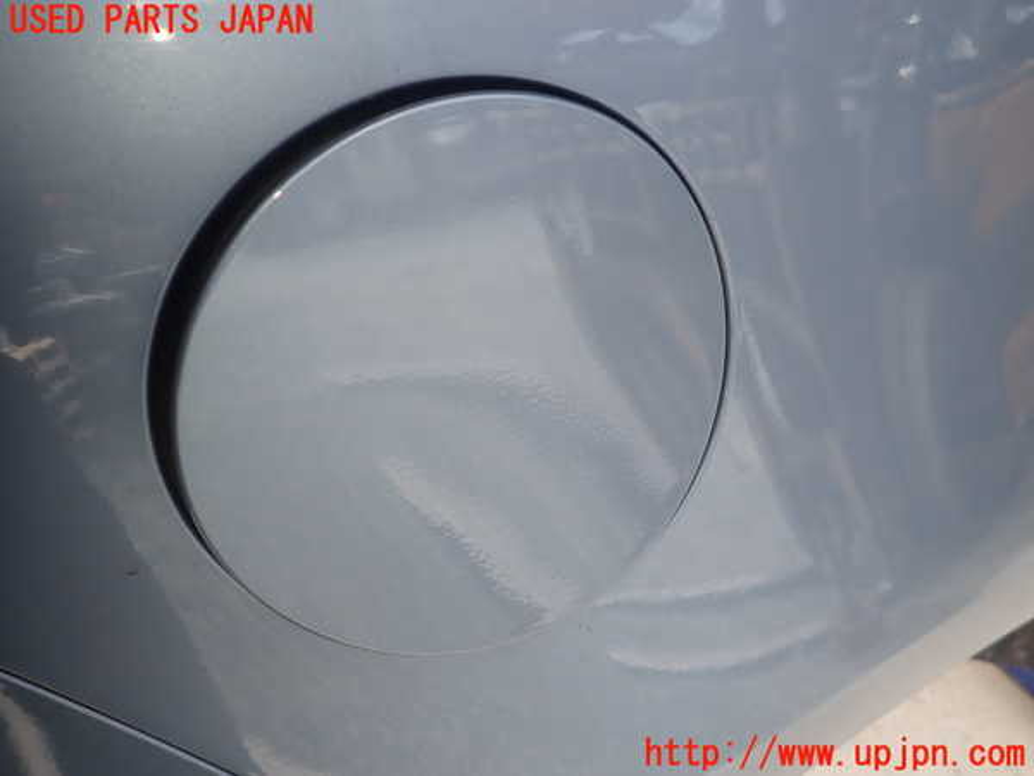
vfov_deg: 54.9
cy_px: 388
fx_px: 747
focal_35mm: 25
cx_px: 517
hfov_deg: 69.4
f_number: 2
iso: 100
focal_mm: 4.5
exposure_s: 1/100
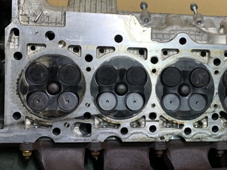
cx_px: 135
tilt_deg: -27.5
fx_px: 295
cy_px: 78
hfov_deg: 41.9
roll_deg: -5.9
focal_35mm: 45
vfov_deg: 32.1
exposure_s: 1/60
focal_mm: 4.25
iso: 200
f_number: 1.8
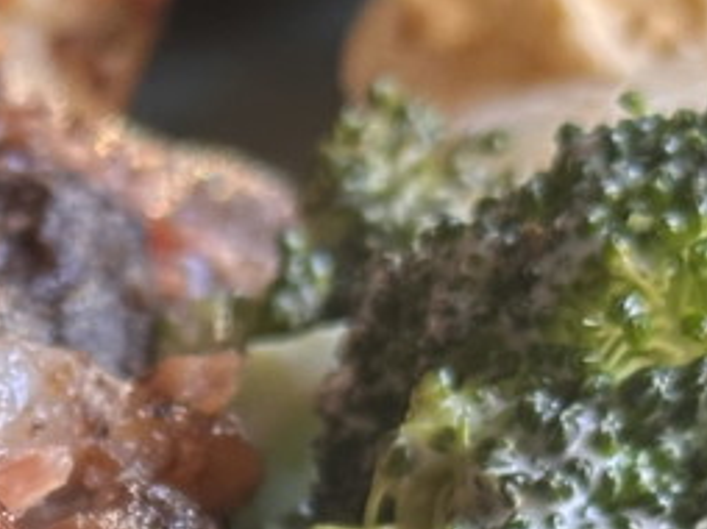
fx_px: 4632
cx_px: -326
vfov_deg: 6.4
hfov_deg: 8.5
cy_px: 913
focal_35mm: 227
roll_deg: +2.9
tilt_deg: -32.8
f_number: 1.78
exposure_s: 1/53
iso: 250
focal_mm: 6.86
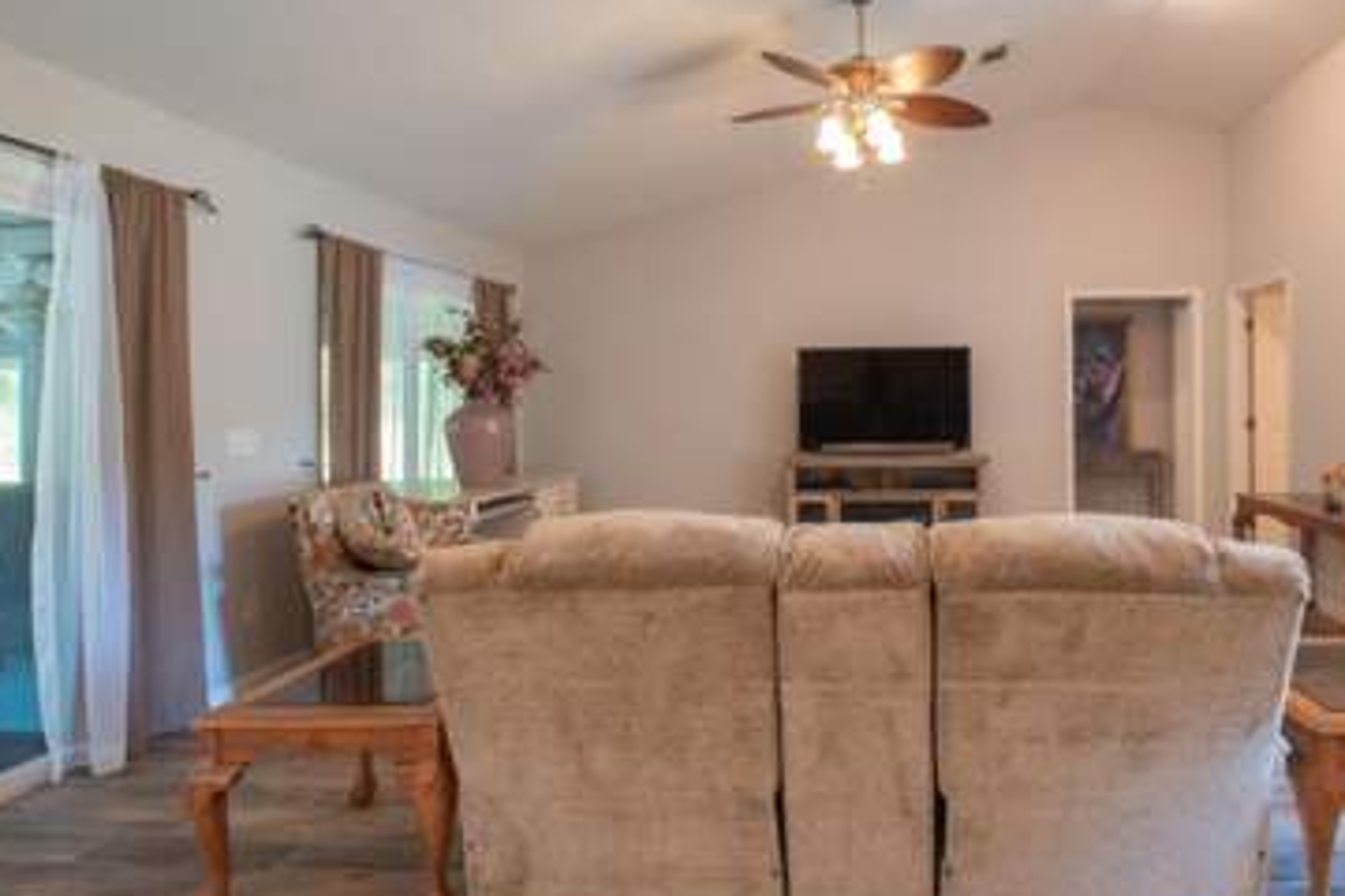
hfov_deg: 82.2
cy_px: 403
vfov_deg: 61.8
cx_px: 852
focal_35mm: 20
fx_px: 747
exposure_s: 1/15
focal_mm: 10
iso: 1250
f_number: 8
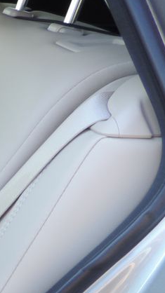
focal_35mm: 80
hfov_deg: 11.4
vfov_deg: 25.5
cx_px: -275
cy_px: 278
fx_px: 622
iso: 80
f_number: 3
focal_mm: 4.3
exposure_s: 1/60
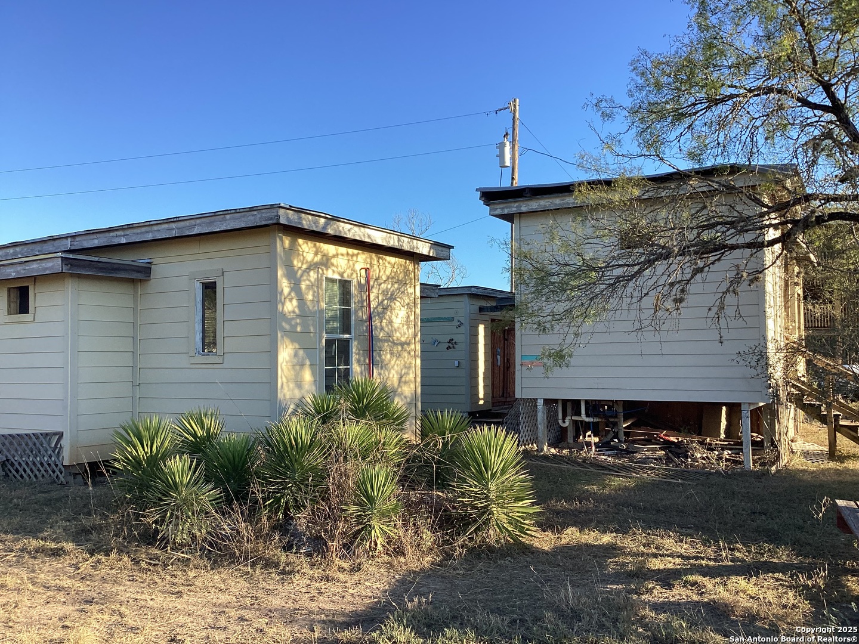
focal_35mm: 31
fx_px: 769
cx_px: 430
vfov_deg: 45.4
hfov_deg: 58.4
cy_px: 322
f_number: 2.4
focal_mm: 3.3
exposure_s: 1/438
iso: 25
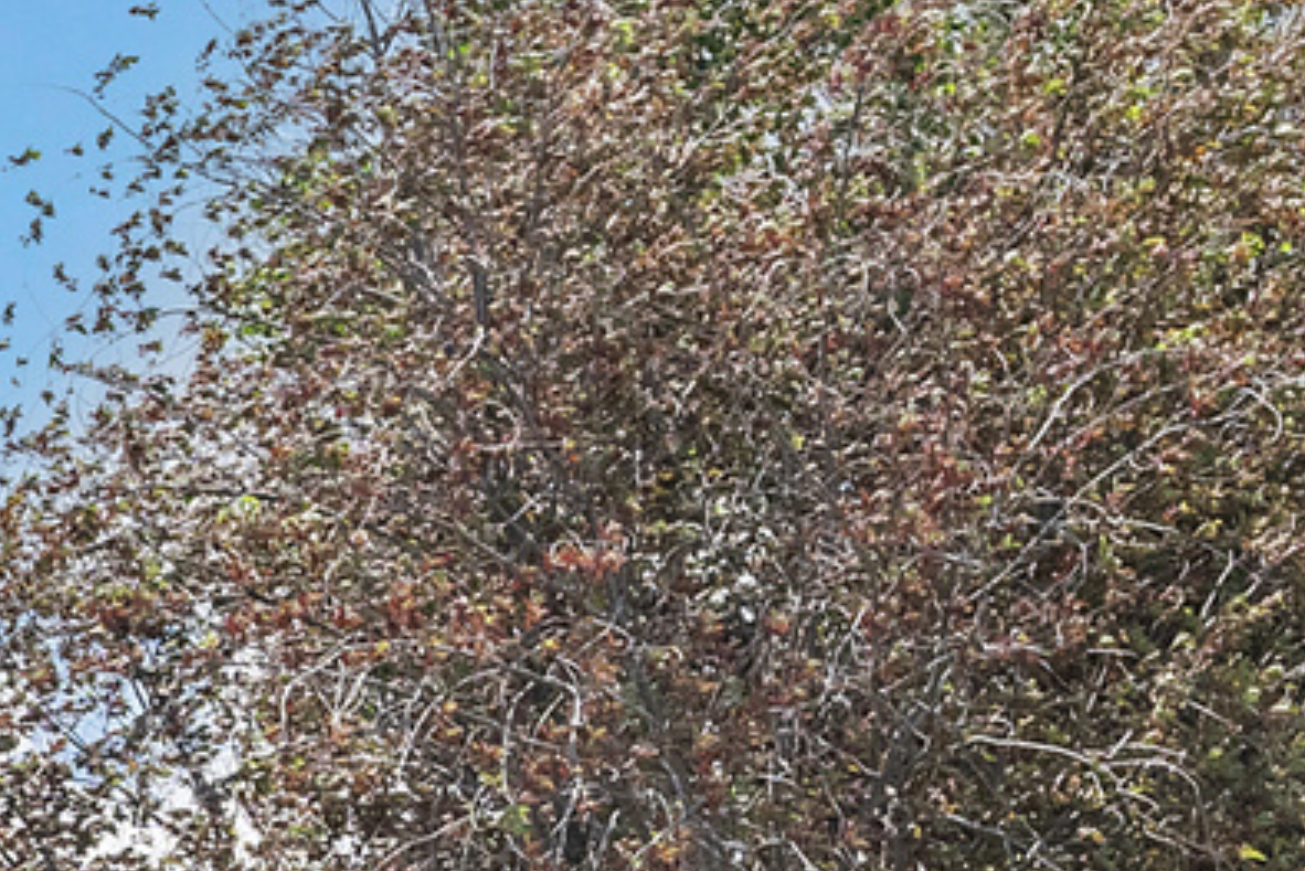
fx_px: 5657
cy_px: 2207
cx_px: -775
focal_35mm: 156
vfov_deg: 8.0
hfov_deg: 12.4
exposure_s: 1/800
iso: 800
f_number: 8
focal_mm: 30
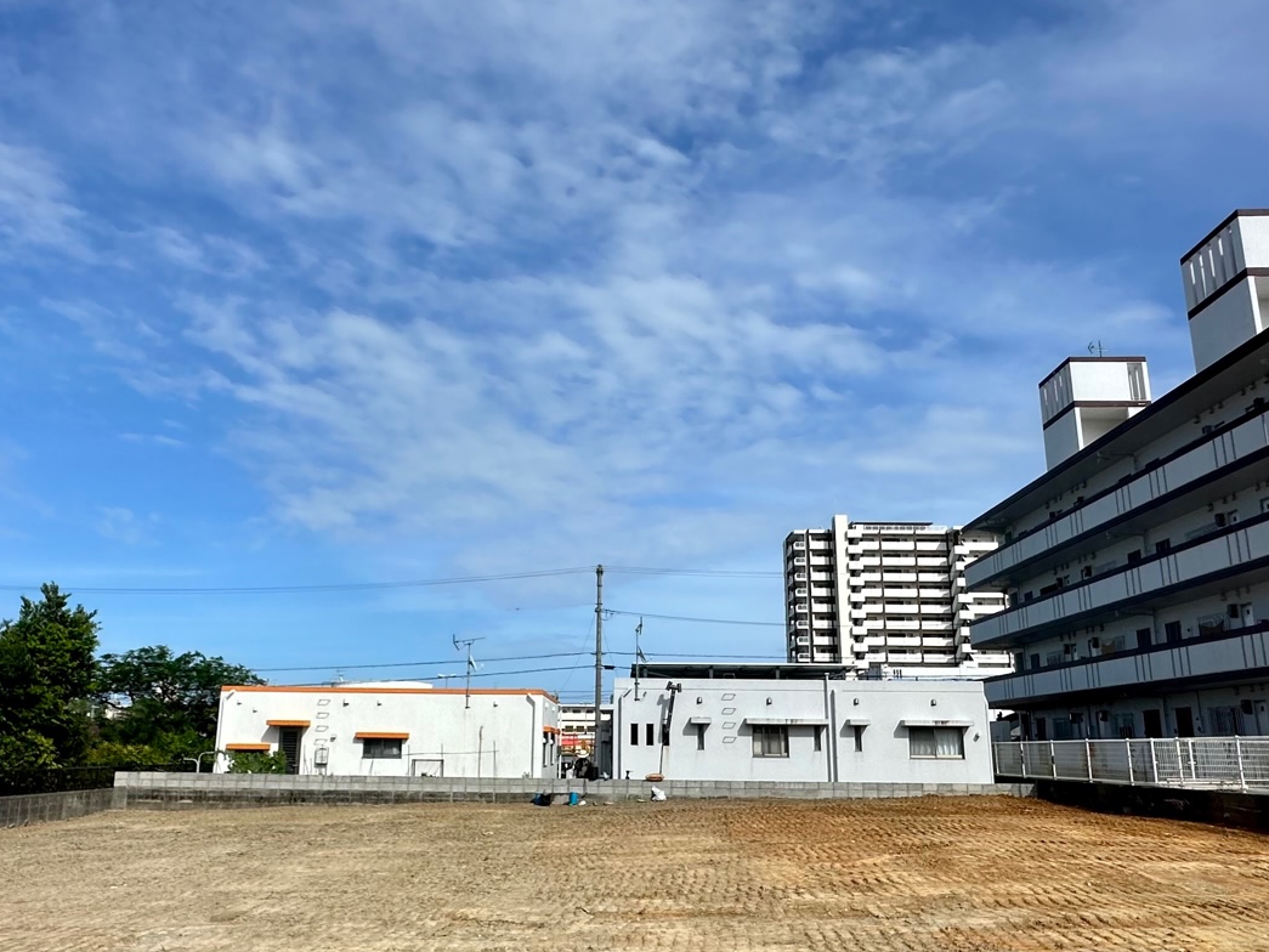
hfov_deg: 65.2
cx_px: 591
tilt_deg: +12.6
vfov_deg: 51.3
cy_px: 515
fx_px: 990
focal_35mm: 27
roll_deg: -1.7
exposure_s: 1/3610
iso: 50
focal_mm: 2.22
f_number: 2.2
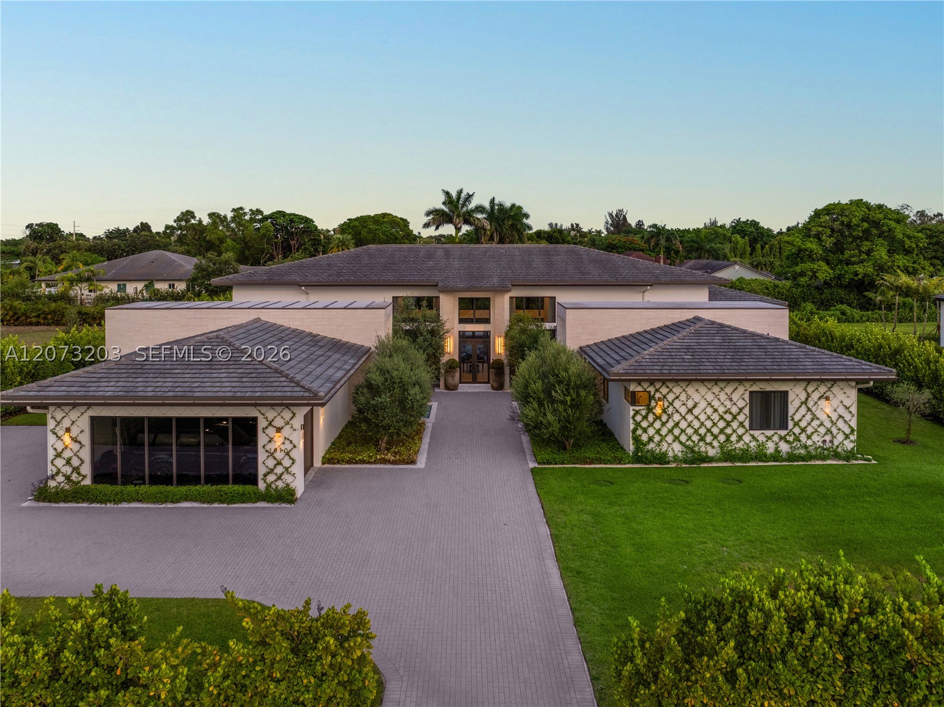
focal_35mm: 24
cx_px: 472
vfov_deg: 56.7
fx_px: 654
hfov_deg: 71.6
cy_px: 354
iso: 200
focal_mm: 12.29
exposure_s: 1/30
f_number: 4
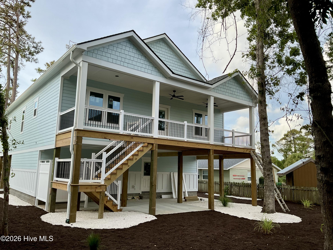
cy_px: 125
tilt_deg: +9.3
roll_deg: -4.3
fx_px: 279
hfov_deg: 61.7
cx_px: 166
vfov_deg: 48.2
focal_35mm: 29
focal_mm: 3
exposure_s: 1/524
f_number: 1.8
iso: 16
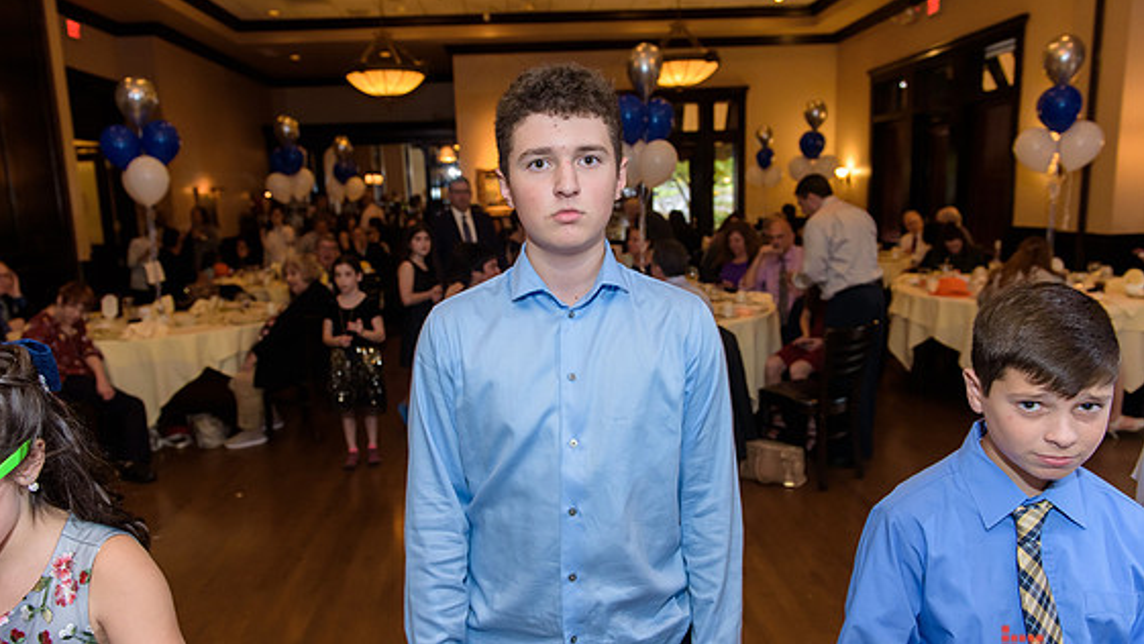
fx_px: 789
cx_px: 555
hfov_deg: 71.9
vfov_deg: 44.4
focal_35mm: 26
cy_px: 337
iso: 1600
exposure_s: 1/125
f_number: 3.2
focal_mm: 24
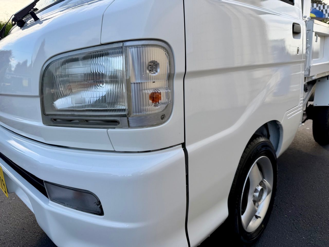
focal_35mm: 24
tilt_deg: -14.7
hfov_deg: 71.6
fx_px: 228
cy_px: 124
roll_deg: +2.9
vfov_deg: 56.8
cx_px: 164
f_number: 1.78
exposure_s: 1/909
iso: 80
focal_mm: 6.76
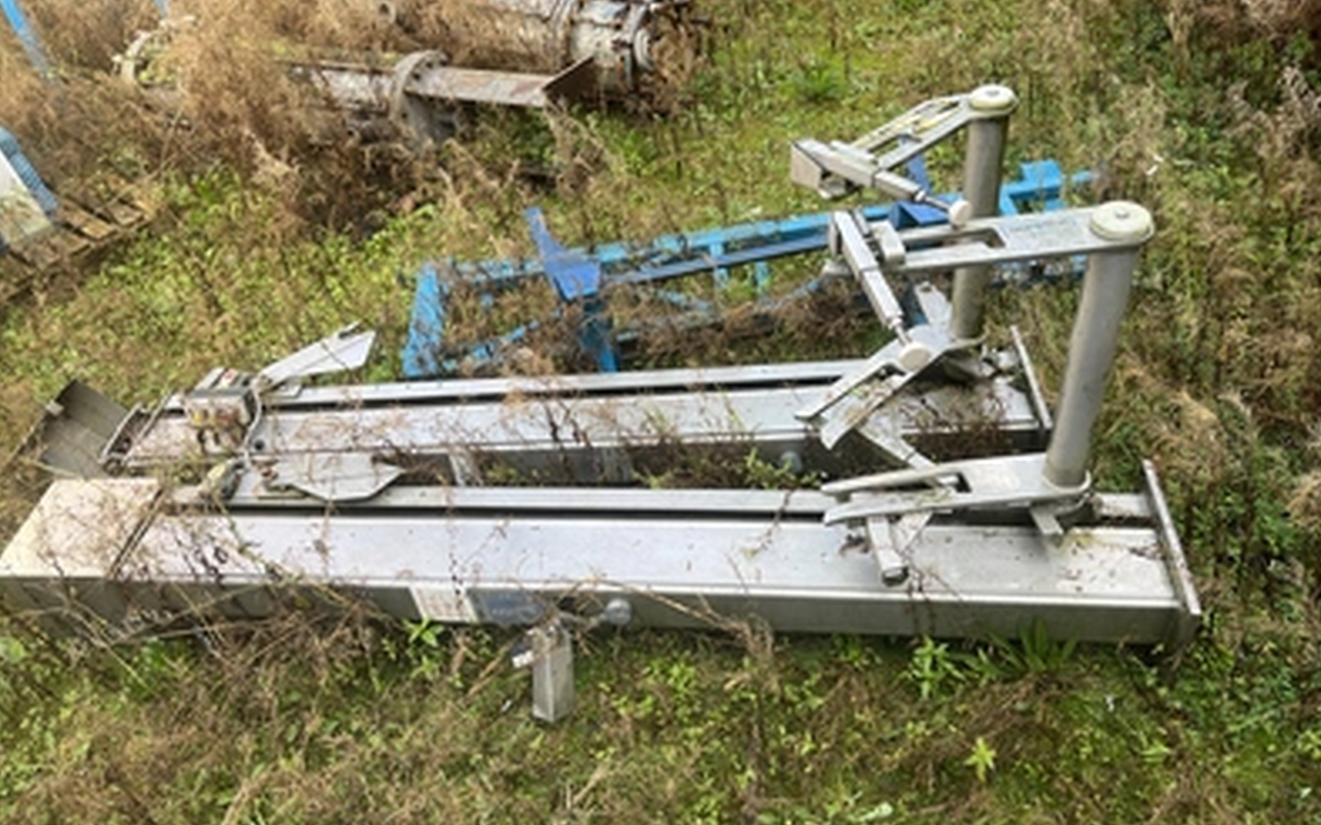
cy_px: 409
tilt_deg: -40.4
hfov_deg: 66.5
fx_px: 1008
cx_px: 657
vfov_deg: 44.5
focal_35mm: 28
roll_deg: +13.5
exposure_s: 1/211
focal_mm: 5.1
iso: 40
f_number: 1.6
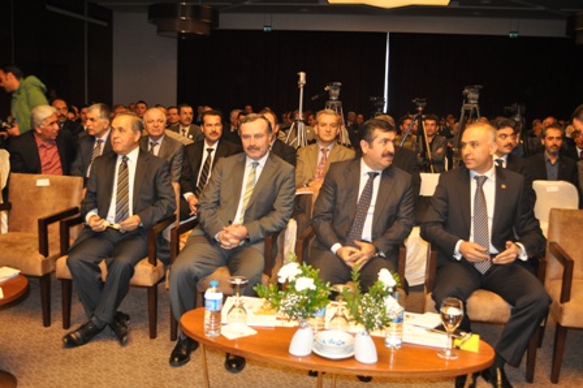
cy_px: 194
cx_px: 292
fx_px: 534
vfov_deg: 39.9
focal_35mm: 33
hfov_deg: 57.3
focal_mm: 22
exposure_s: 1/60
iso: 800
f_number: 4
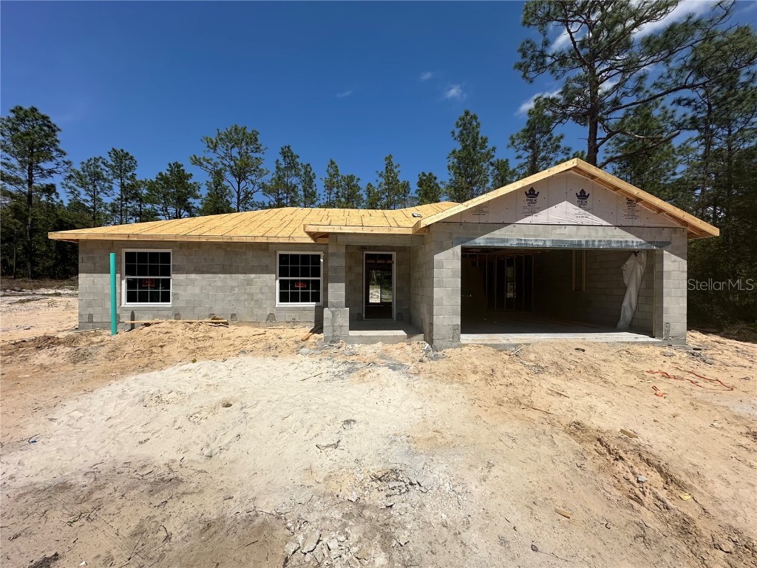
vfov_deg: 85.7
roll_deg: -0.4
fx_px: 306
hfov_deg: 102.1
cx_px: 378
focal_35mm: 14
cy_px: 284
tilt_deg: -0.1
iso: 50
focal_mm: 2.22
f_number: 2.2
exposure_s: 1/4292
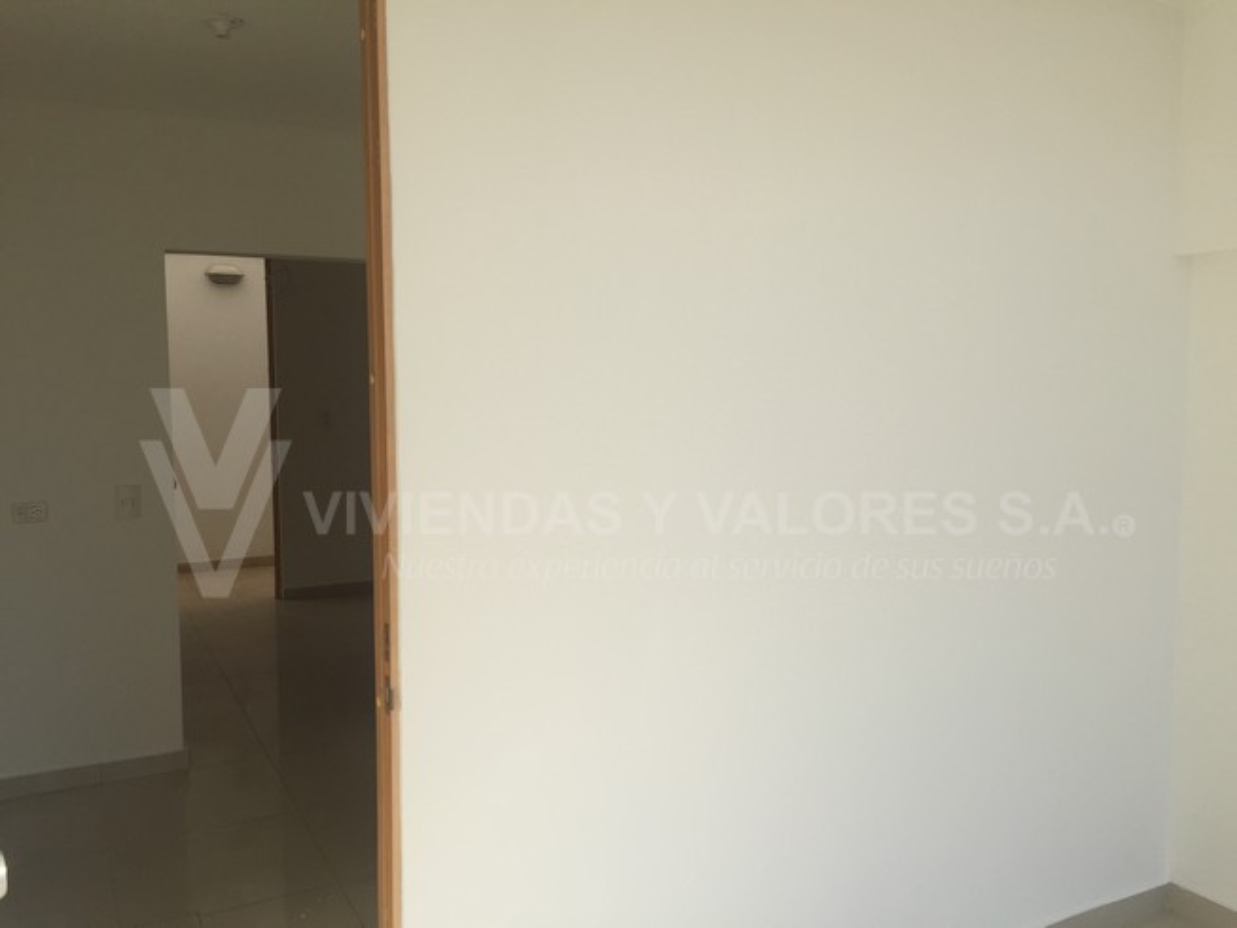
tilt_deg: -5.4
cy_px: 464
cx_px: 618
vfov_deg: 48.2
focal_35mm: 29
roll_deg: +0.4
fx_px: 1037
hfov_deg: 61.7
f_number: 2.2
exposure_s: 1/1364
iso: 32
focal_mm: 4.15
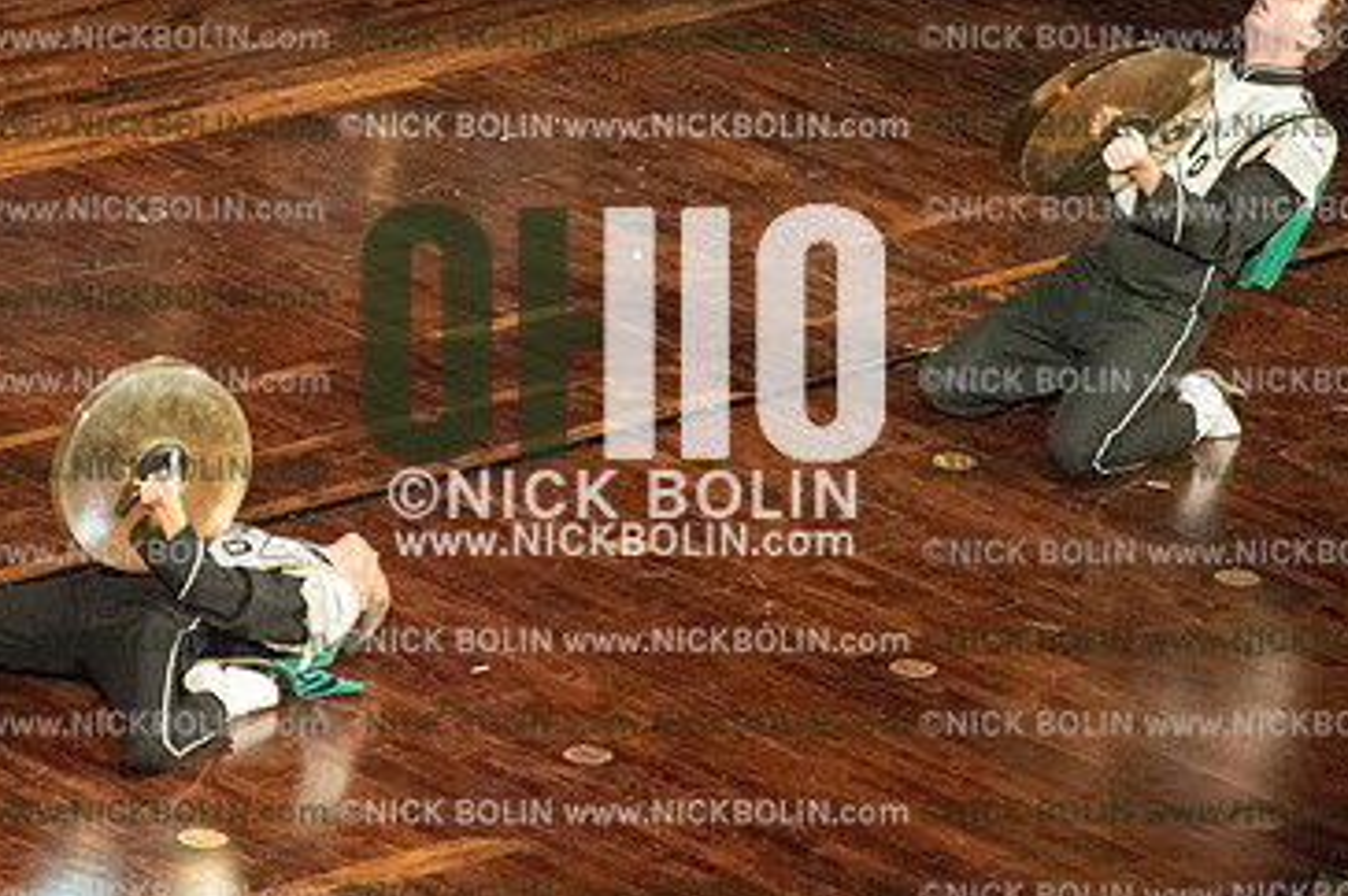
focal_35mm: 319
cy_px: 381
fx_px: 11934
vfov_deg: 4.3
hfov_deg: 6.5
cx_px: 622
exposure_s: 1/320
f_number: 5.6
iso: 8000
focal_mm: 200
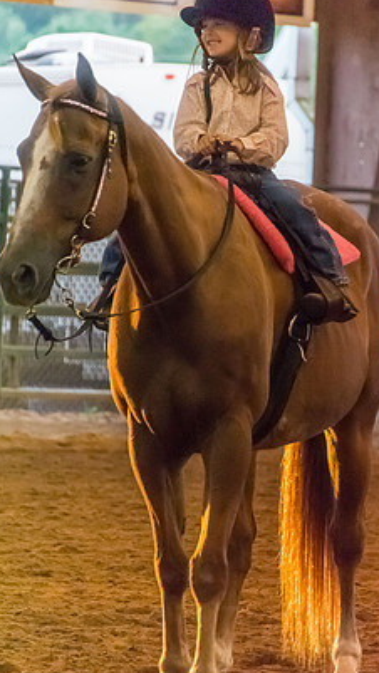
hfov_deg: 3.3
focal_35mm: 370
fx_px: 6601
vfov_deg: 5.8
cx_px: 244
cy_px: 327
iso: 6400
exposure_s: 1/250
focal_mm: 210
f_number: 6.3
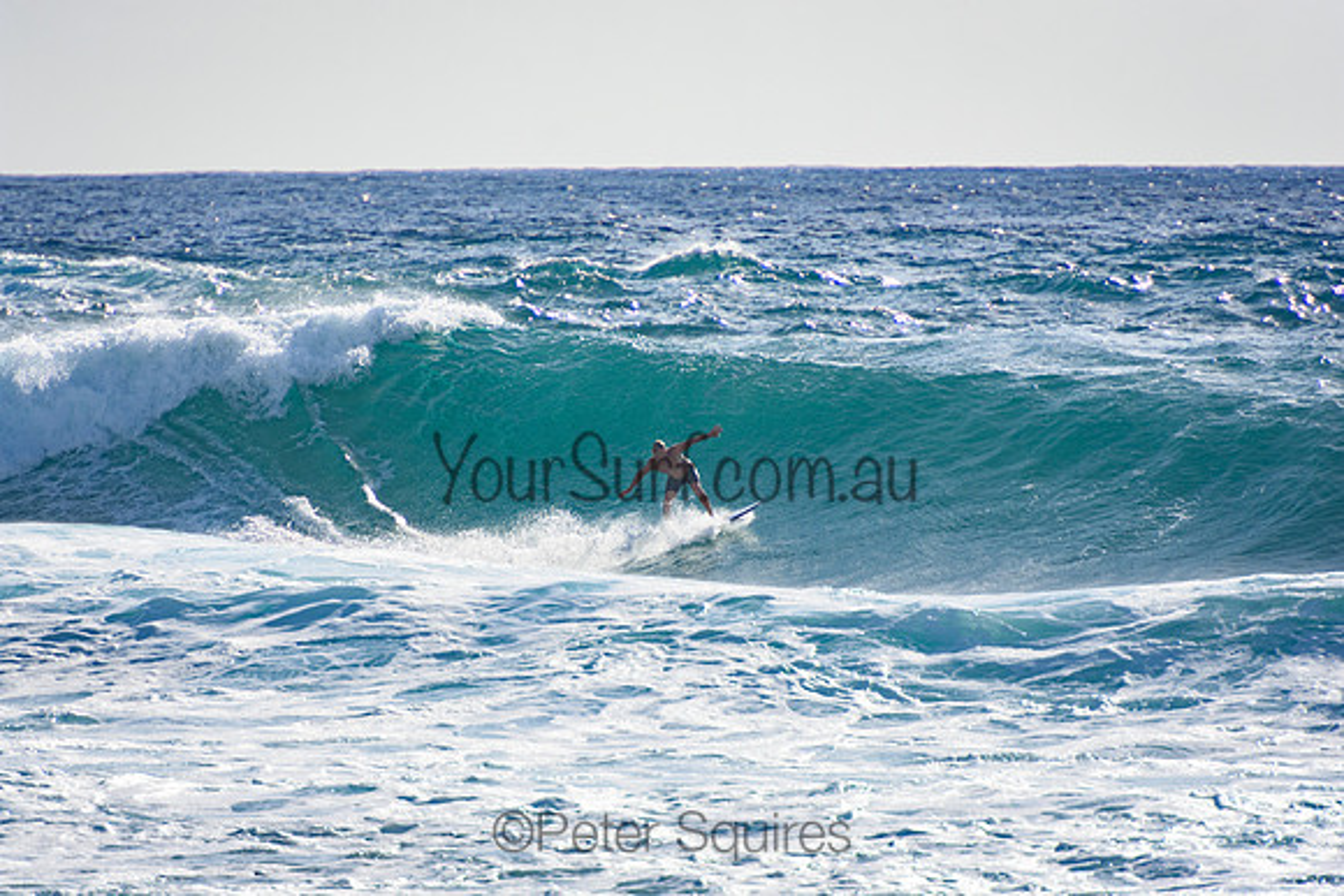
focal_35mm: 600
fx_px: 22404
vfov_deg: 2.3
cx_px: 672
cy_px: 448
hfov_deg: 3.4
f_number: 5.6
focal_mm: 400
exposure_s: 1/2000
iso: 250
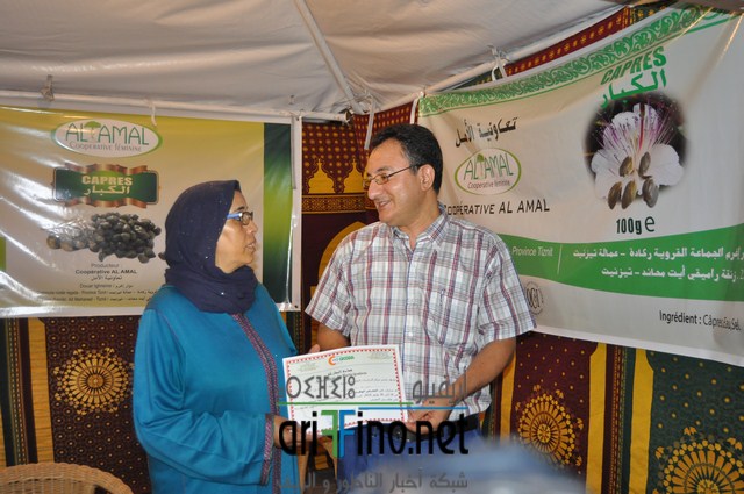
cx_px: 372
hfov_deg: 53.2
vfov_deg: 36.8
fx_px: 743
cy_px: 247
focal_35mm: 36
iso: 800
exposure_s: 1/60
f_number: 3.8
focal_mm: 24
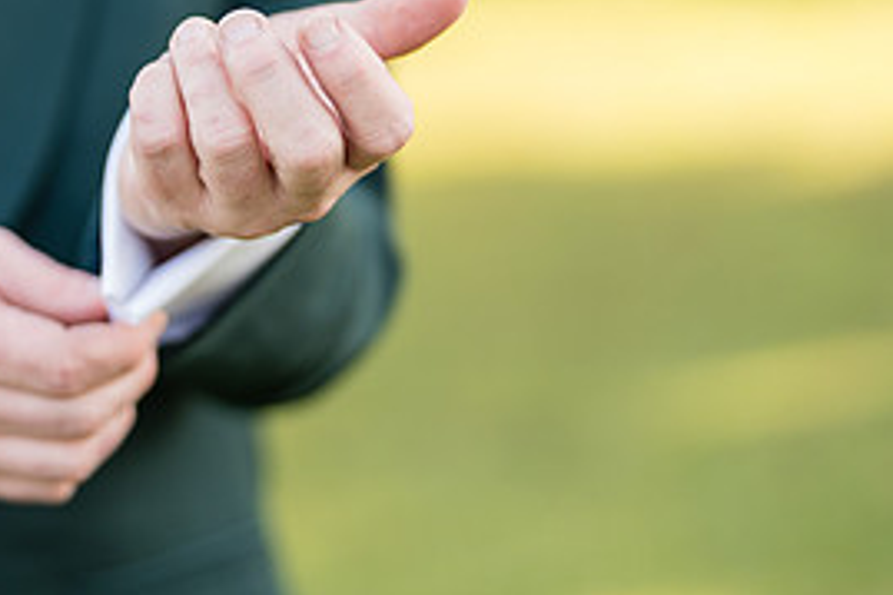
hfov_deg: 18.3
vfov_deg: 12.6
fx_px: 2677
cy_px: 178
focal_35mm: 108
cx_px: -66
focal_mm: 50
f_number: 1.2
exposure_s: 1/1250
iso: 125
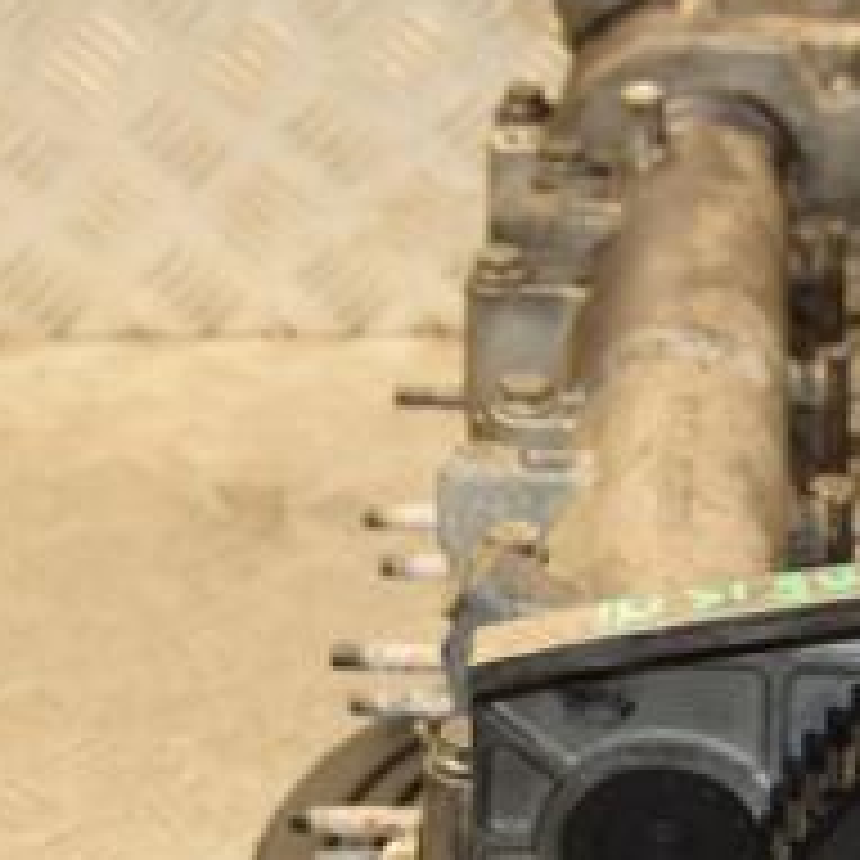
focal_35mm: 128
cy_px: 630
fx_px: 3598
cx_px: 819
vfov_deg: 13.6
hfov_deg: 13.5
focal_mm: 32
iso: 800
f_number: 5
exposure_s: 1/125
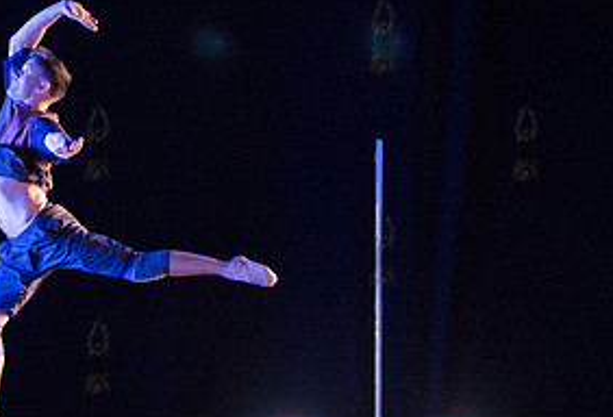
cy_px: 261
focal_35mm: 466
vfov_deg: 3.0
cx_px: 47
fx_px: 7987
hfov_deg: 4.4
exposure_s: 1/500
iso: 4000
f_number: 2.8
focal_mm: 170
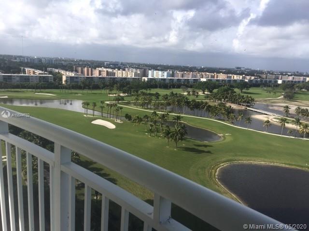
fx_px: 259
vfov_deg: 48.2
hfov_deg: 61.7
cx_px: 154
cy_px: 116
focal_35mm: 29
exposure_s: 1/1923
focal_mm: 4.15
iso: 25
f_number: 2.2
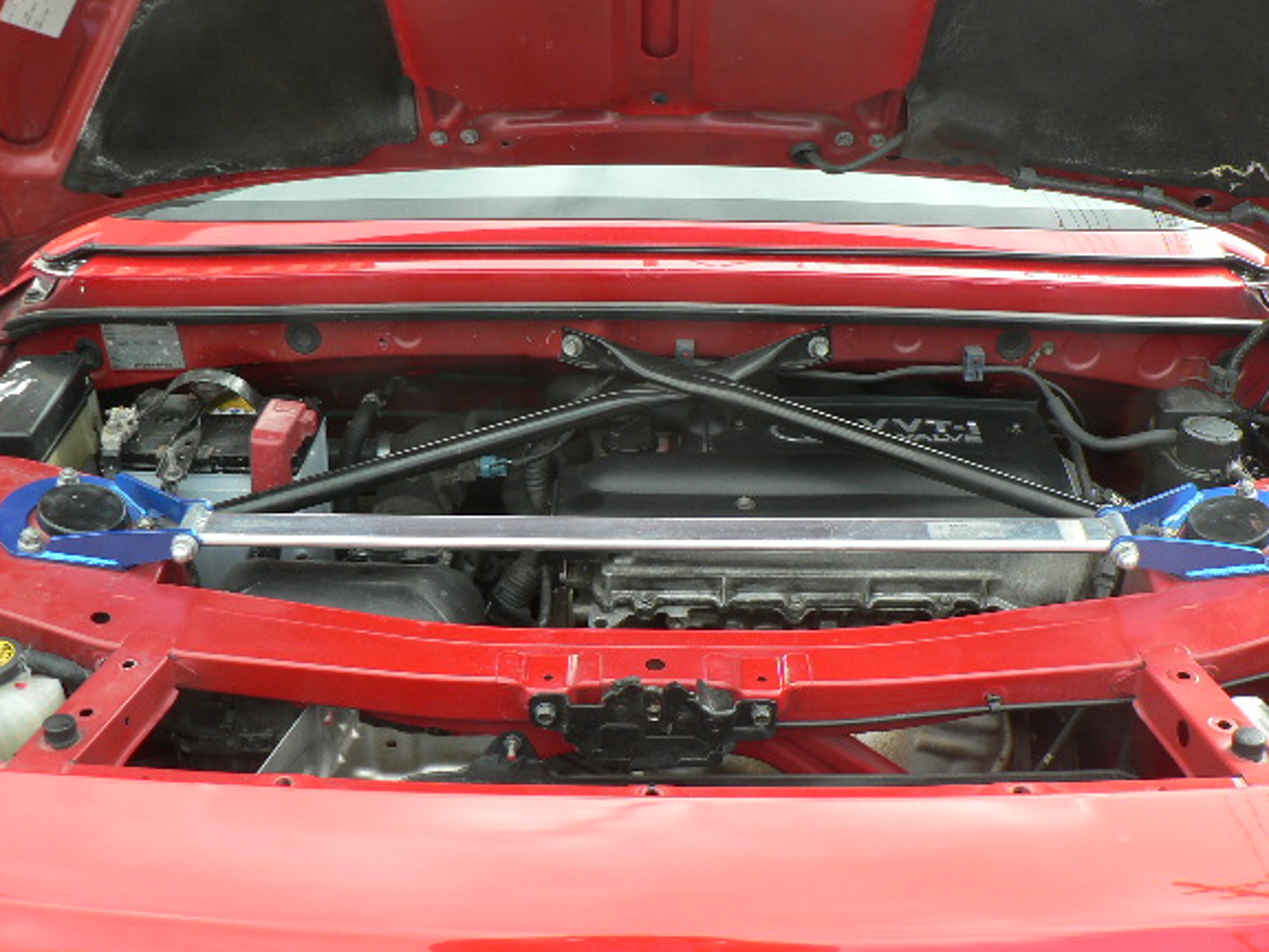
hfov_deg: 46.8
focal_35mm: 40
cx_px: 659
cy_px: 432
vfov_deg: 35.9
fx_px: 1466
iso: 80
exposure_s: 1/100
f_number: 3.2
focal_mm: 6
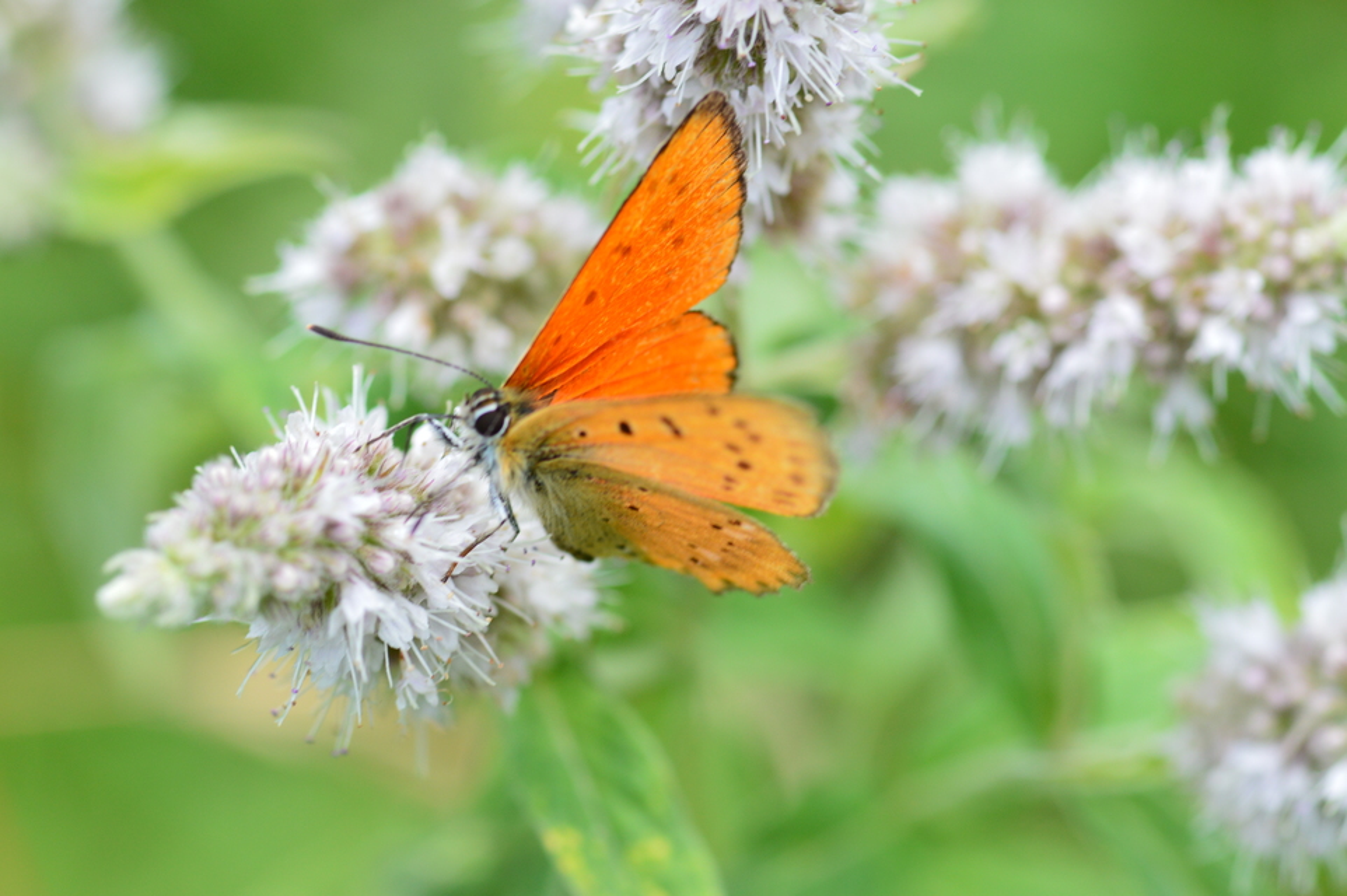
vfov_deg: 9.1
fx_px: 5608
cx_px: 674
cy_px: 448
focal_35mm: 150
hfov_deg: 13.7
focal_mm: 100
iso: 400
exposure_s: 1/320
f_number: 10
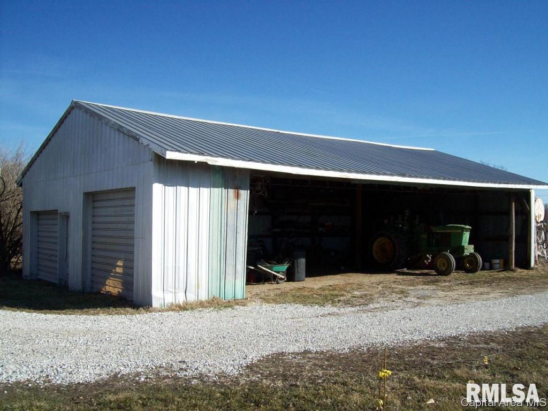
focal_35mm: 36
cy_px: 206
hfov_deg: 51.4
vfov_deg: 39.7
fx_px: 570
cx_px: 274
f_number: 4.8
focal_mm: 6
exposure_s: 1/637
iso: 80
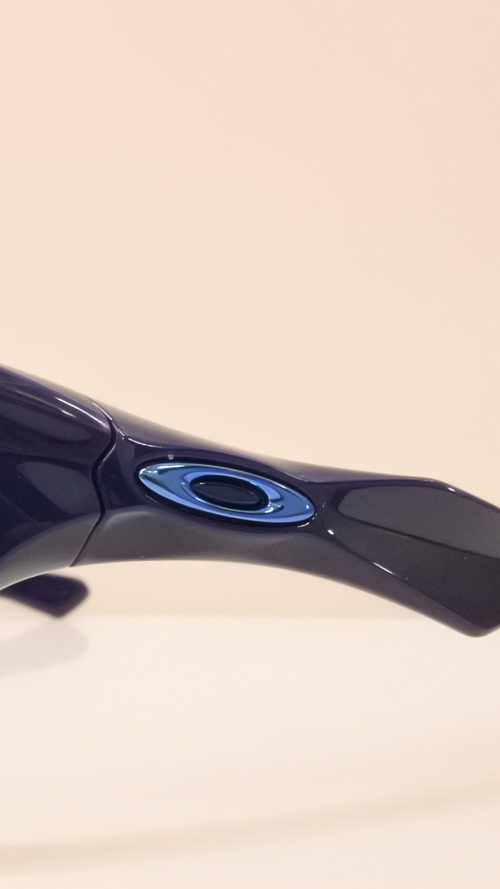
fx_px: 1744
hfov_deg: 16.1
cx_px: 33
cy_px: 443
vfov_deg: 28.6
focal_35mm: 74
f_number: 16
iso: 3200
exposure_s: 1/25
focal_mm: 17.2
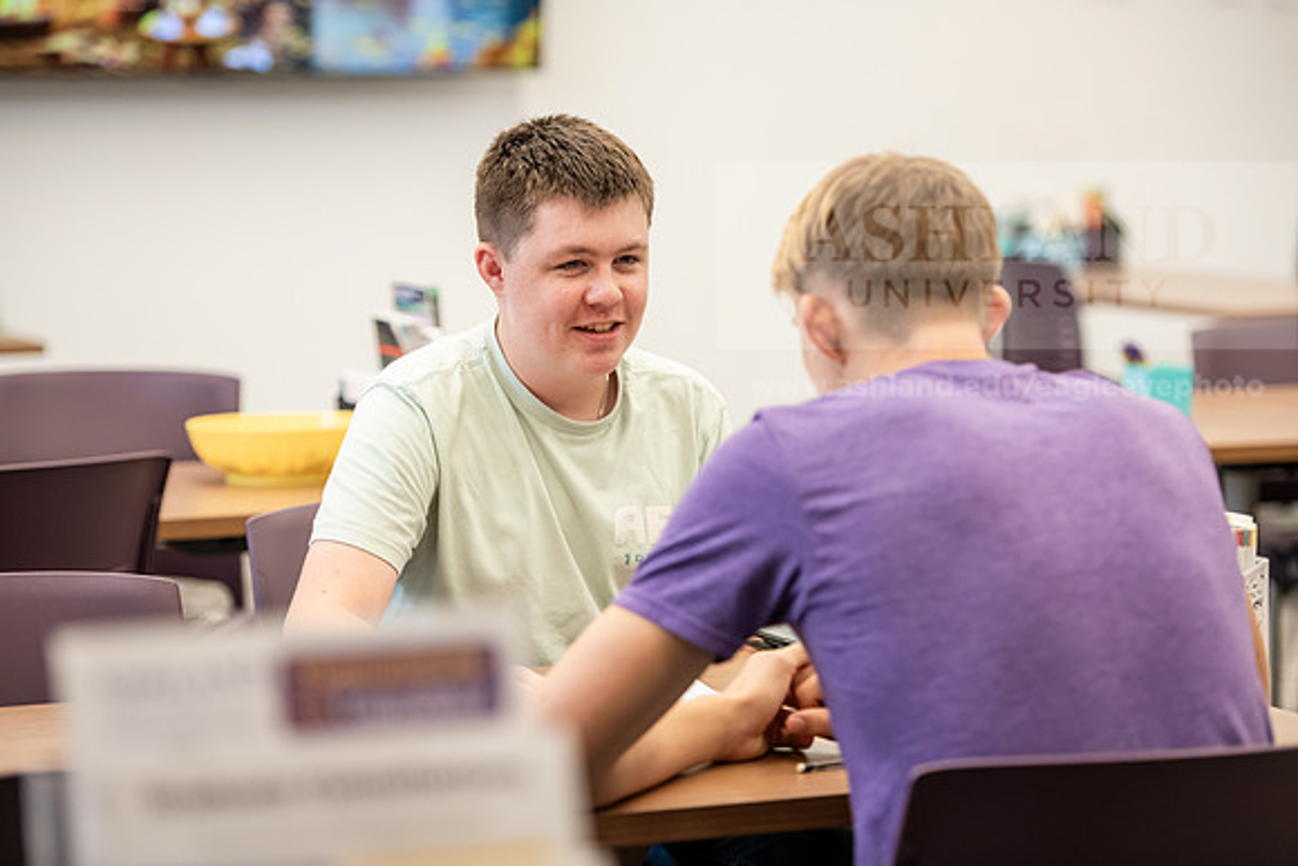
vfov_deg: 12.2
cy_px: 433
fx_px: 4039
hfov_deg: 18.3
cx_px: 649
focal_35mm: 112
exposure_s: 1/200
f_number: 3.2
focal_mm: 112
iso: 1000
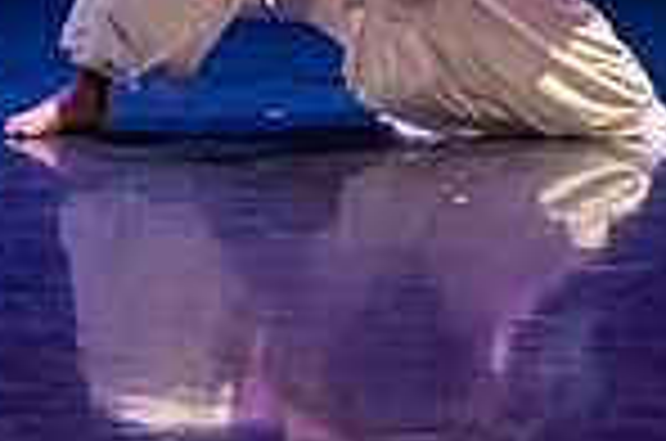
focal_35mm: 365
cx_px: 406
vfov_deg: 3.7
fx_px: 6738
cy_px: -335
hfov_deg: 5.7
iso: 6400
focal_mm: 75
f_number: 4
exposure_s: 1/400
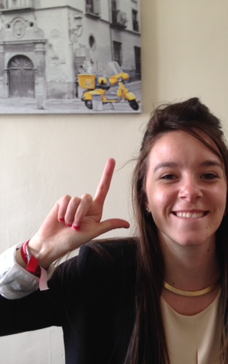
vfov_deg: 42.6
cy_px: 181
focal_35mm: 47
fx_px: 467
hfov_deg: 27.4
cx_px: 138
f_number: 2.4
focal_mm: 4.12
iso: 50
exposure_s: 1/20
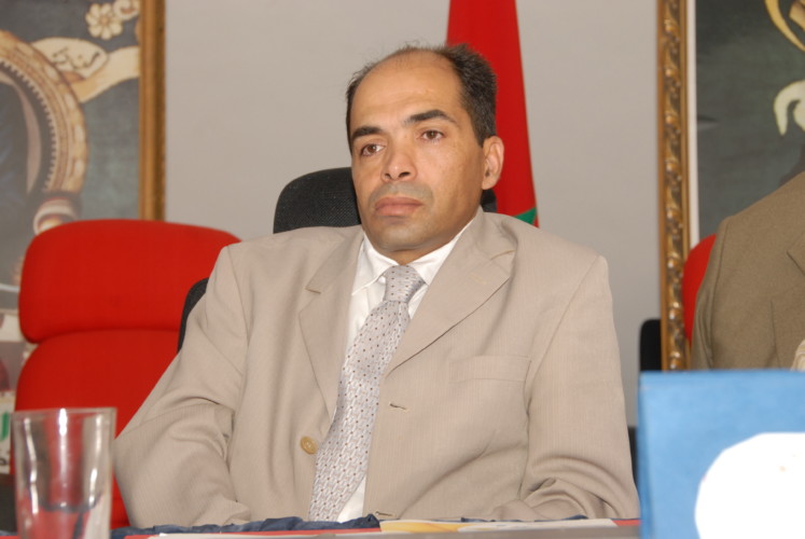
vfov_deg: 14.7
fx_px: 2082
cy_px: 270
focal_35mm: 93
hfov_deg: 21.9
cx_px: 402
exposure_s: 1/60
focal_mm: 62
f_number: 7.1
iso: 400
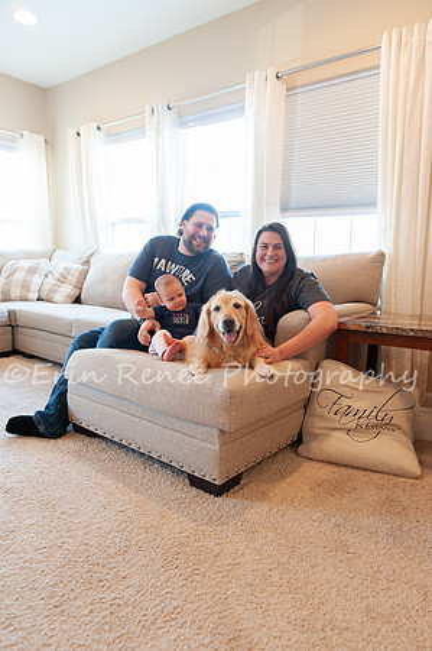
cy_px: 326
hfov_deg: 53.0
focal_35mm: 24
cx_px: 216
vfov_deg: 73.8
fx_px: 433
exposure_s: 1/125
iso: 1000
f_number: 2.8
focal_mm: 24
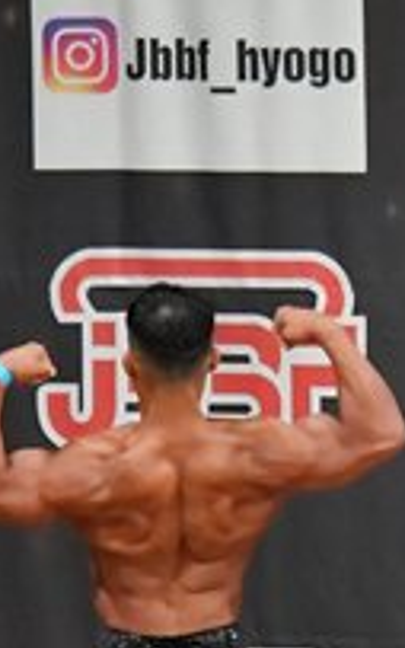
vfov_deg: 3.2
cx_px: 356
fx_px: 11506
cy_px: 661
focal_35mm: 652
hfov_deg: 2.0
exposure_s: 1/400
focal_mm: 112
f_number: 5.6
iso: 10000
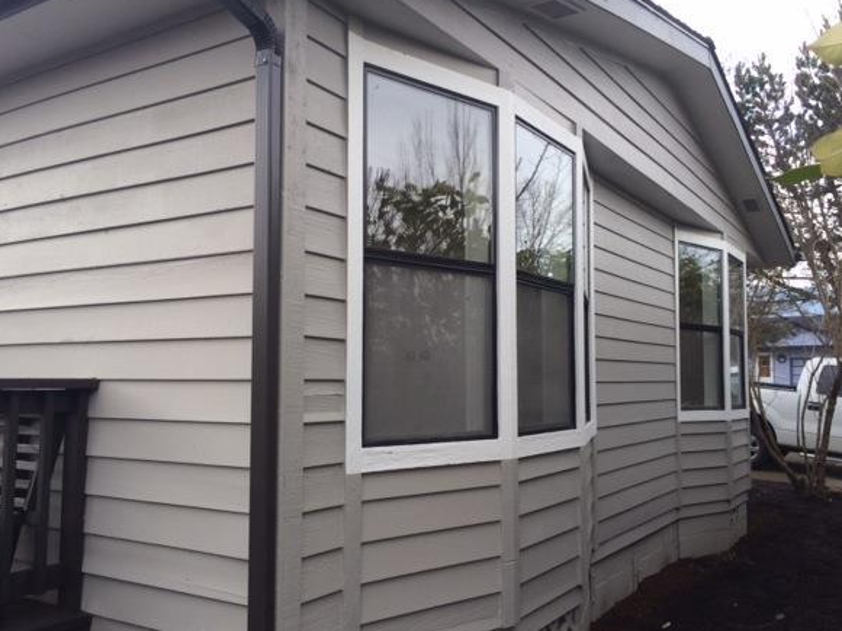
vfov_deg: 44.1
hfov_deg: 56.8
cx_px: 414
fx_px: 778
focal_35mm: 32
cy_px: 339
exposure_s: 1/283
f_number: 2.2
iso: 32
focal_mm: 4.15
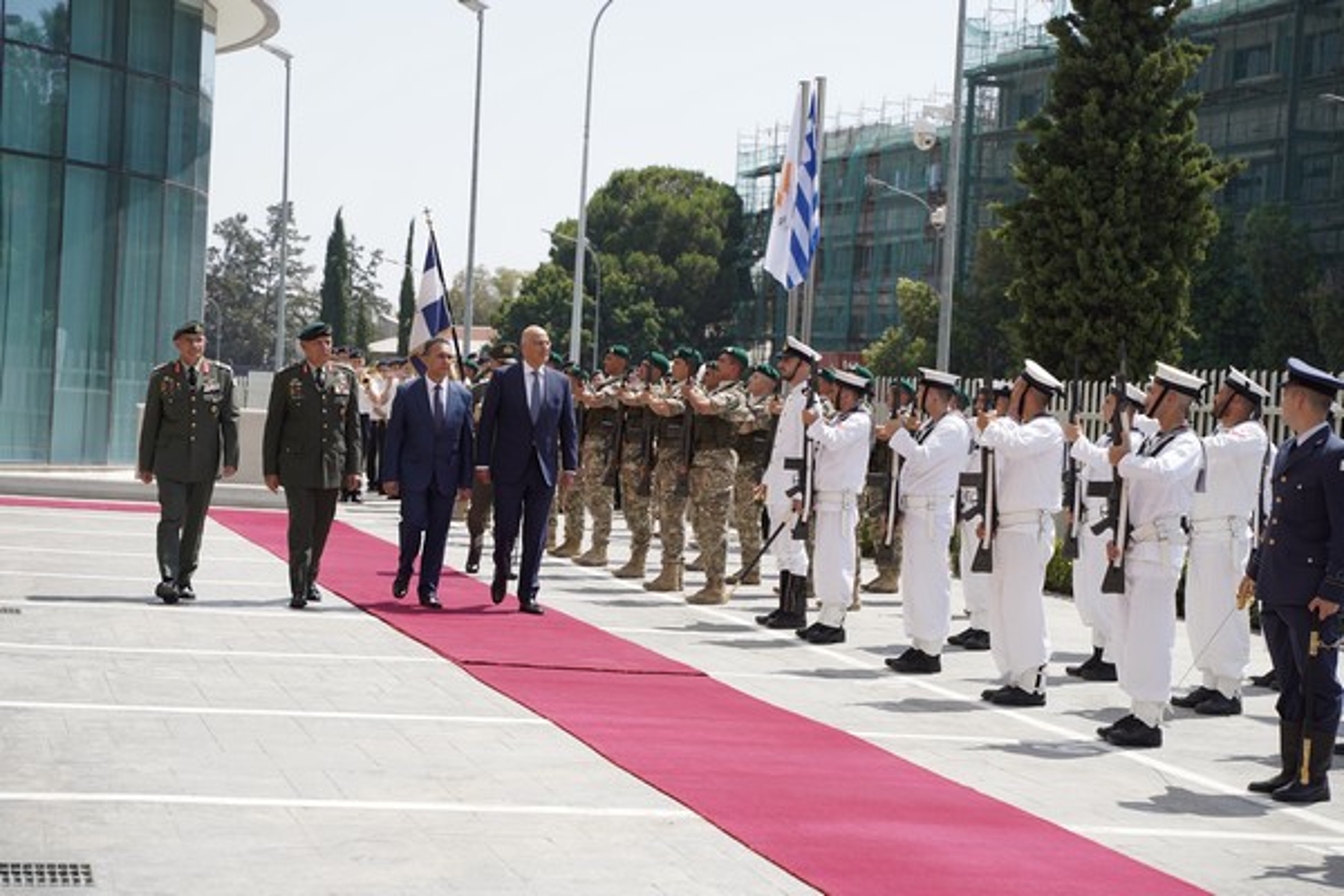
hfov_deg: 27.0
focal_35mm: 75
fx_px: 2800
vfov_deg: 18.2
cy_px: 448
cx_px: 672
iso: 200
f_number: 5.6
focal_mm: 75
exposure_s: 1/800
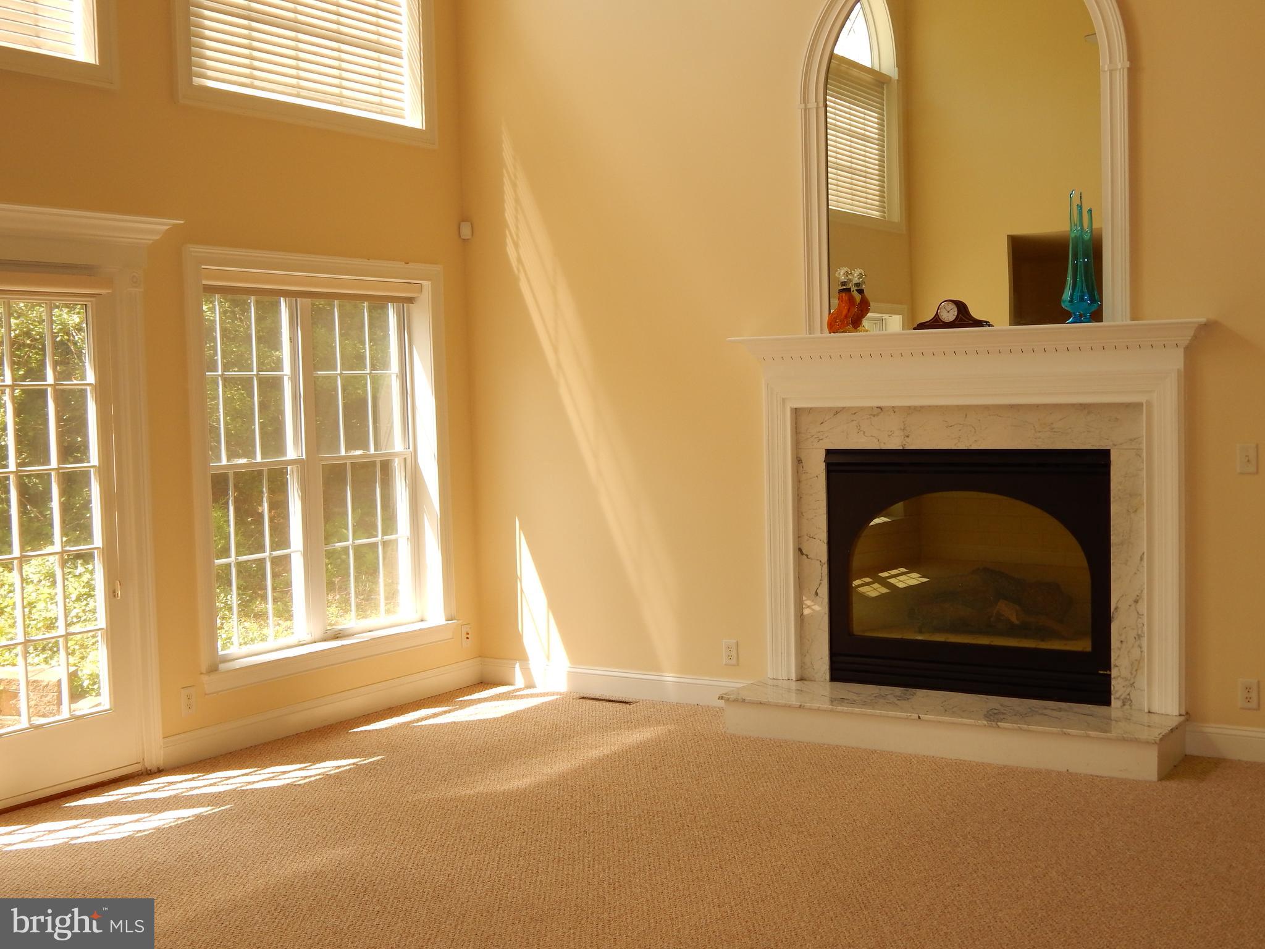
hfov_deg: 43.9
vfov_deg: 33.6
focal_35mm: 43
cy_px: 474
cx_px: 632
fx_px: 1571
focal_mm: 7.7
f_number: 3.6
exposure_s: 1/100
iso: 125
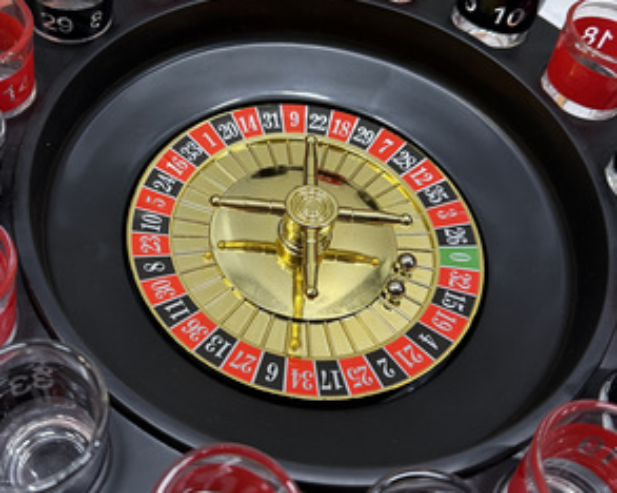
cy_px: 211
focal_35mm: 40
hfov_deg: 45.5
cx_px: 239
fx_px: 730
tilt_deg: -53.4
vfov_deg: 37.2
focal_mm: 6.76
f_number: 1.78
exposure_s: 1/60
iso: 320
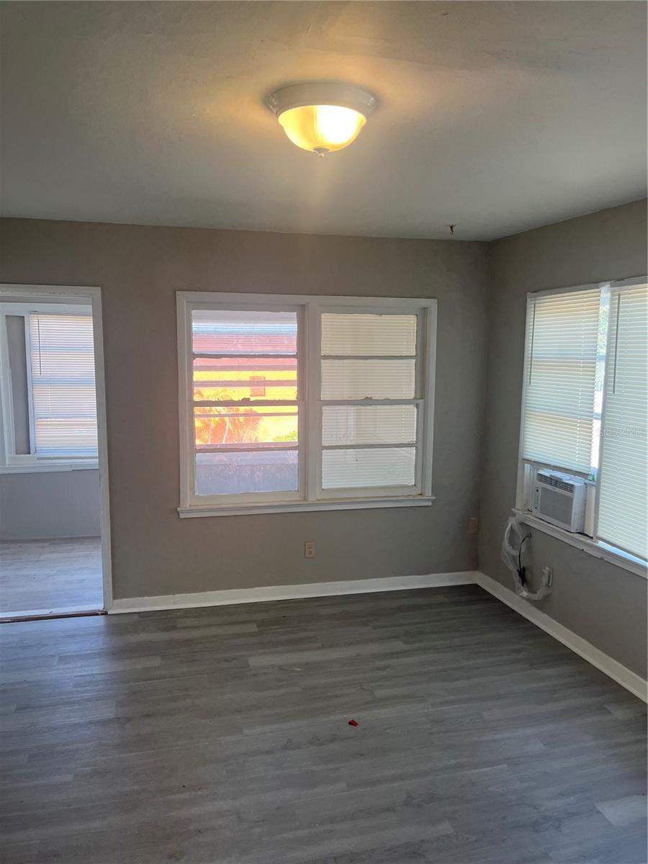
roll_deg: -0.2
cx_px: 324
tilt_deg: -7.0
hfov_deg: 53.1
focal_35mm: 26
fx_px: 649
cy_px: 432
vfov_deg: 67.3
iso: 64
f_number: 1.6
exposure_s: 1/143
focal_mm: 5.1
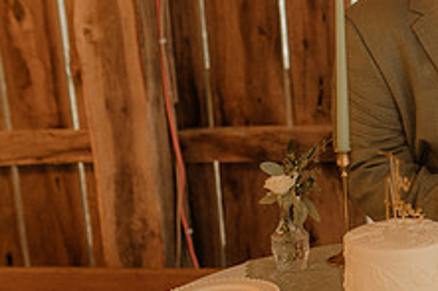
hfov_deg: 20.3
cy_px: 123
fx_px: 1118
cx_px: 563
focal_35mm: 92
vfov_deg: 14.8
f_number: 2.5
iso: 640
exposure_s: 1/200
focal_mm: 35
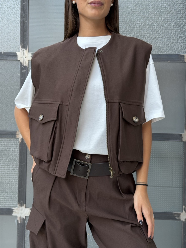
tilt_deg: -1.2
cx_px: 93
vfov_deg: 39.7
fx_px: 344
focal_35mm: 48
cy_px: 124
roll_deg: -1.4
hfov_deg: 30.3
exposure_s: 1/60
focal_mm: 6.76
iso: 250
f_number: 1.78
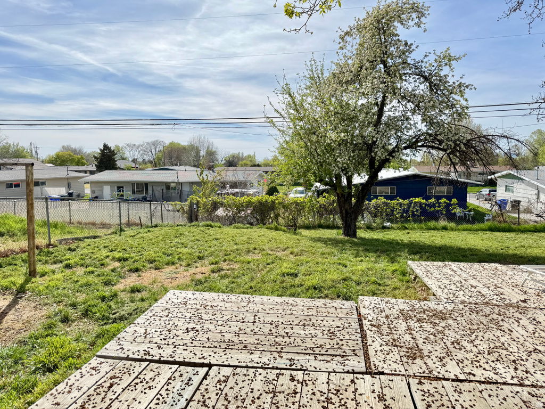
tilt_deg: -6.9
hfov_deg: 71.6
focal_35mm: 24
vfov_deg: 56.8
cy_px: 204
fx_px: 378
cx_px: 272
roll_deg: -0.1
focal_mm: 6.76
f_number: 1.78
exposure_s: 1/2959
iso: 80
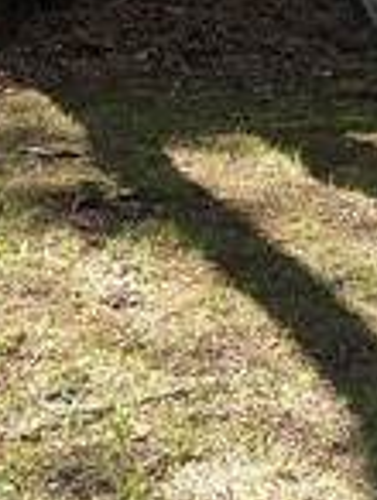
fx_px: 2331
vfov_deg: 11.6
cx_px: 391
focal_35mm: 161
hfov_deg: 9.2
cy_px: -308
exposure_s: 1/1041
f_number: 1.8
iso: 80
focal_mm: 5.4
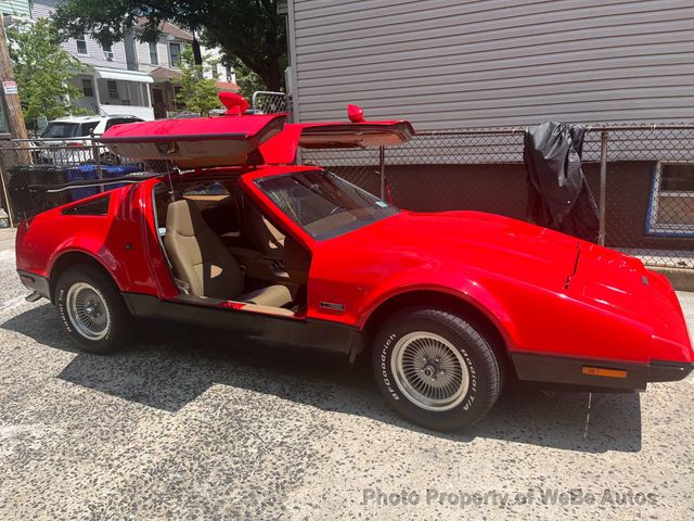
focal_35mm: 26
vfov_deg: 53.1
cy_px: 260
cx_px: 347
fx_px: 521
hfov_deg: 67.3
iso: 50
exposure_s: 1/1992
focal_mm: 5.1
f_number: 1.6
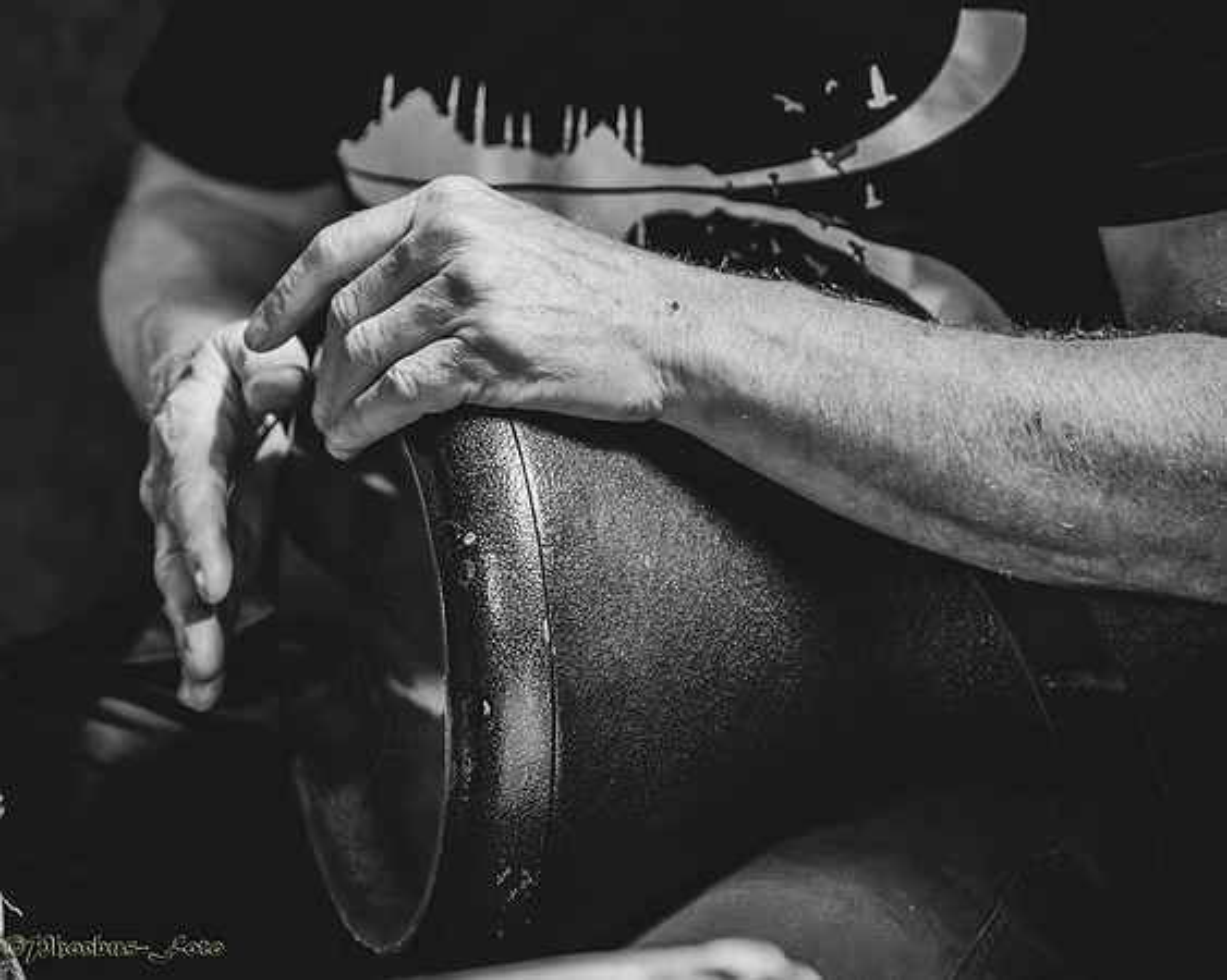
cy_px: 519
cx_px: 499
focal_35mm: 103
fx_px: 3730
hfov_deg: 18.7
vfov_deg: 15.0
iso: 12800
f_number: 4
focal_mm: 86
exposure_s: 1/250
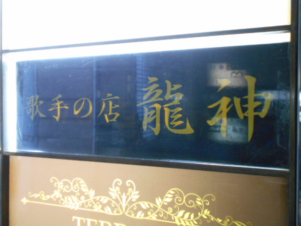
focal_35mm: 39
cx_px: 150
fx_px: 339
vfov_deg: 36.8
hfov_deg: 47.9
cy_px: 113
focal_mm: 6.7
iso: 720
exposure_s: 1/8
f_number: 3.9
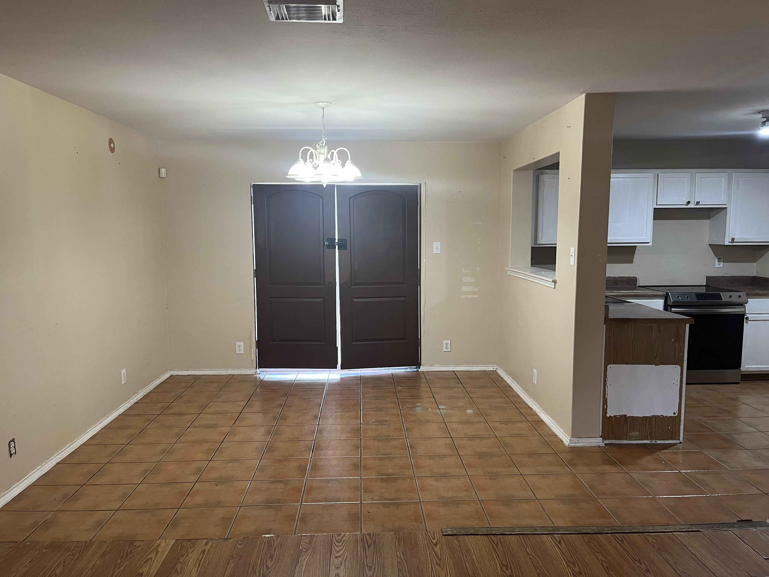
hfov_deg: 67.3
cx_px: 384
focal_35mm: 26
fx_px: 578
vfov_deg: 53.1
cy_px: 288
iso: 160
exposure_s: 1/60
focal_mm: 5.1
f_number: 1.6
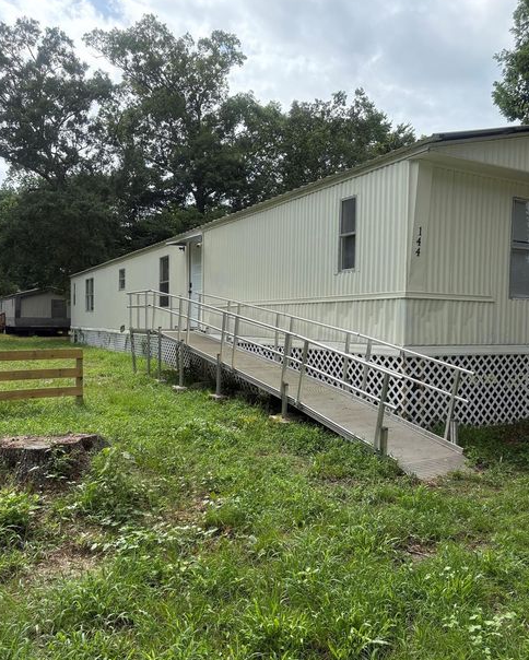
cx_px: 266
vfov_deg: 62.1
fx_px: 547
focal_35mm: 28
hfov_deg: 51.6
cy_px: 349
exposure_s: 1/3448
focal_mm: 5.96
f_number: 1.6
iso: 64
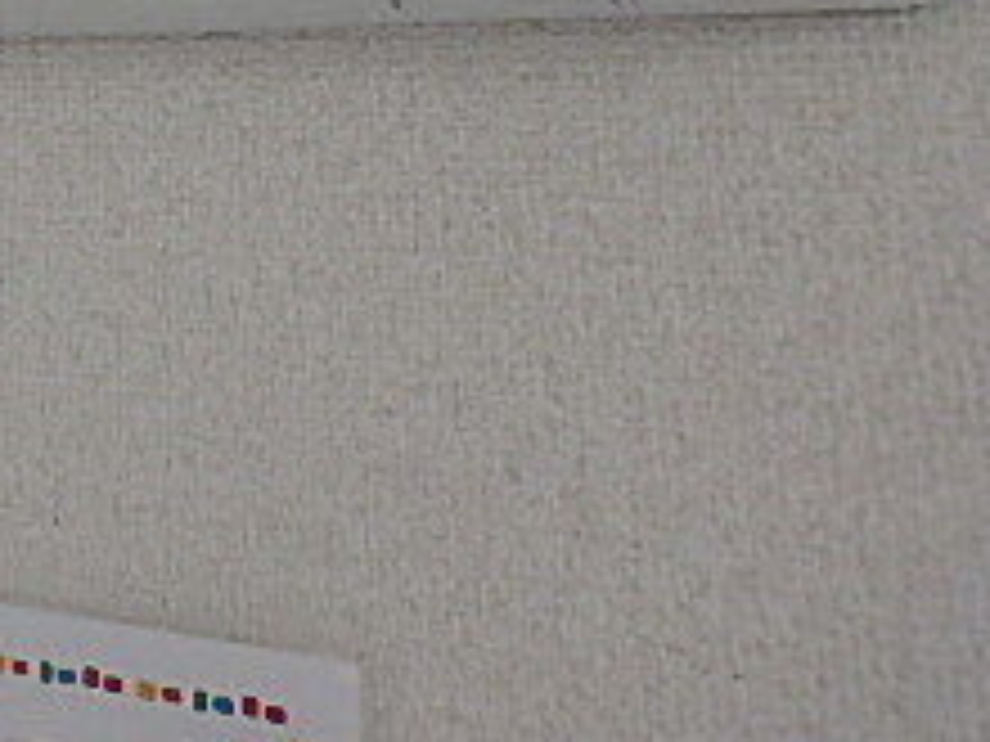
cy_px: -225
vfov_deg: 21.7
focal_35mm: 61
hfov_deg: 25.3
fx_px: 1745
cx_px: -432
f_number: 3.5
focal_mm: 3.7
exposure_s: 1/50
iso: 200
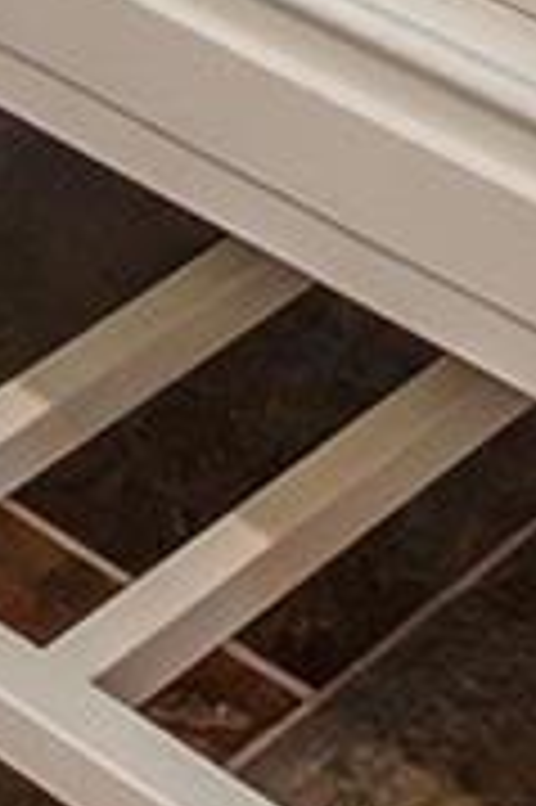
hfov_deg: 7.2
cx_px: 626
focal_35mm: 189
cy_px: -1990
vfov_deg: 8.3
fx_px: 4223
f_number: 5.6
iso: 800
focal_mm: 11
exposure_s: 1/80
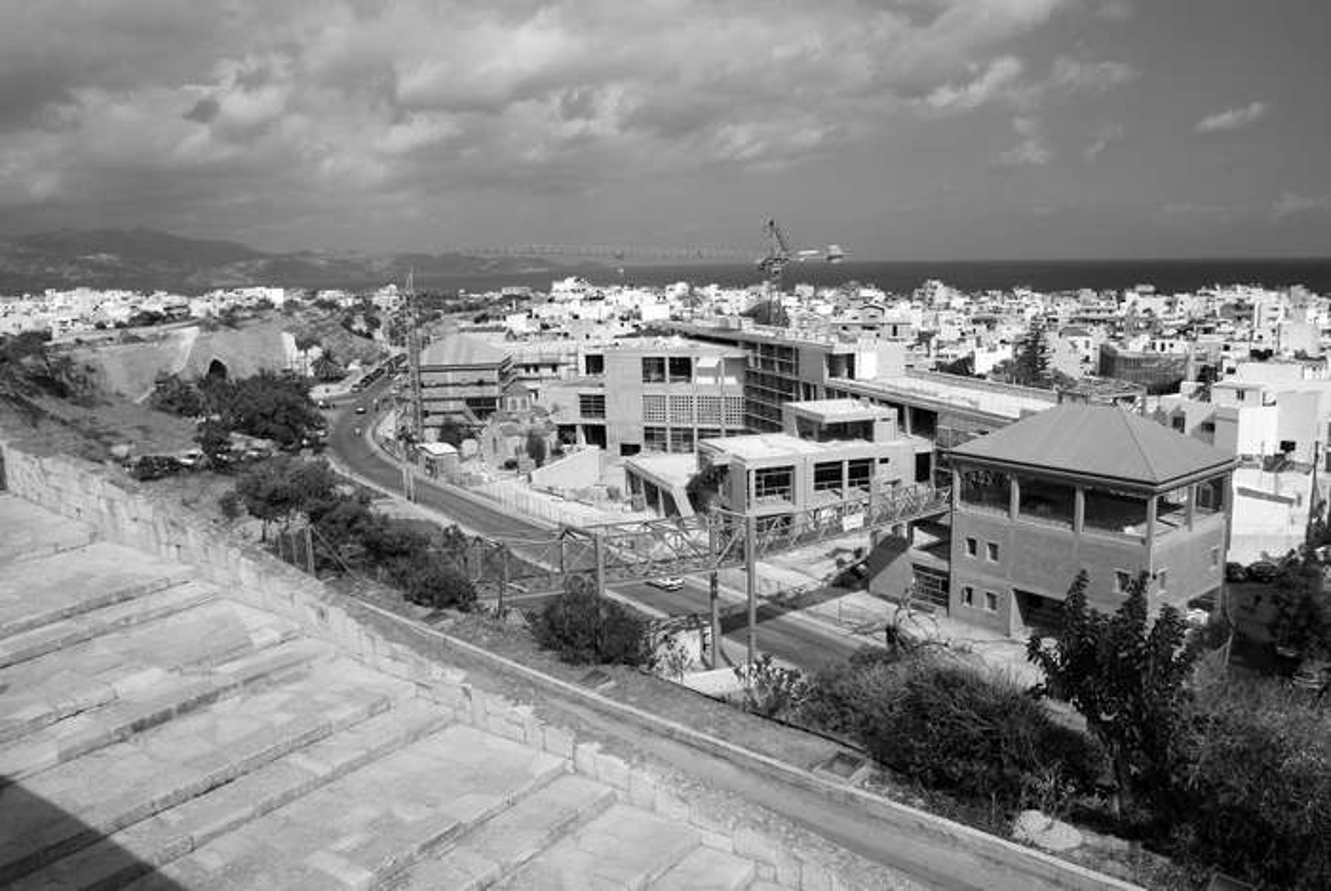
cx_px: 666
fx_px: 1000
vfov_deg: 48.1
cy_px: 446
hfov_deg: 67.3
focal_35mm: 27
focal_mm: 18
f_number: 10
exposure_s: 1/320
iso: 100
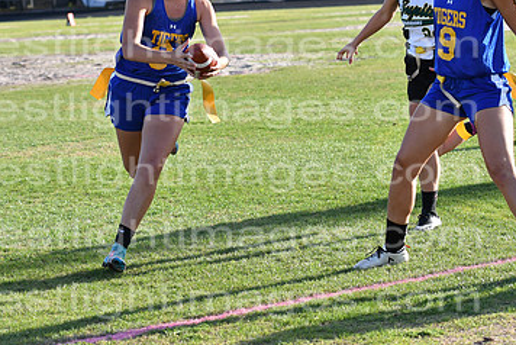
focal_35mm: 171
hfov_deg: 12.0
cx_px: 152
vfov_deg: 8.0
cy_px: 79
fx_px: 2453
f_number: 4
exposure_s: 1/3200
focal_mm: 70
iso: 500
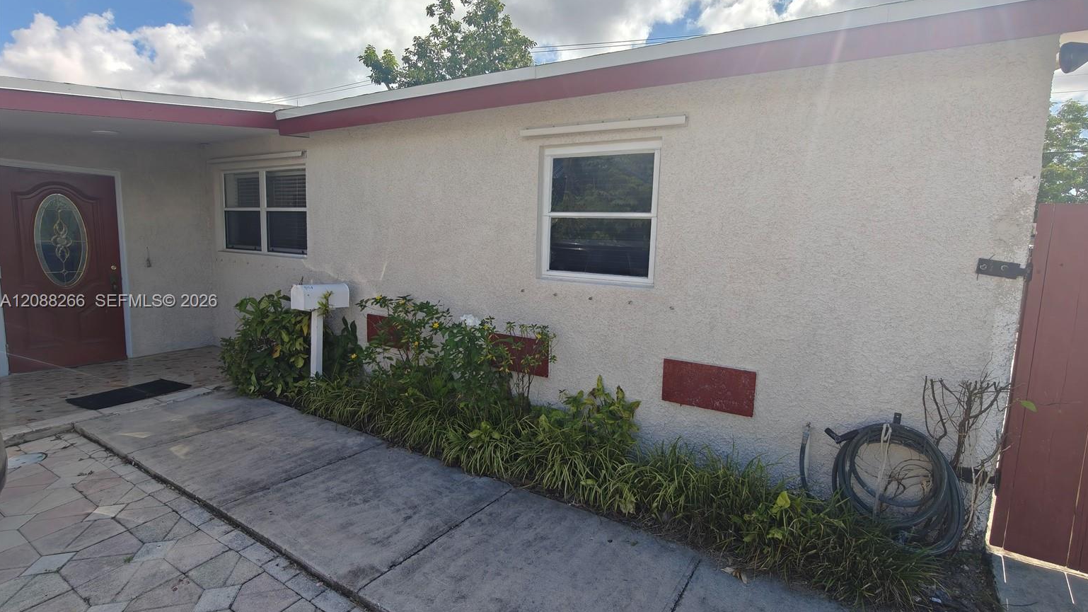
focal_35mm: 17
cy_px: 302
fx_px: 490
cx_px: 563
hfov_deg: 95.9
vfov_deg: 63.9
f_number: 2
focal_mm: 2.3
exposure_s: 1/314
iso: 50
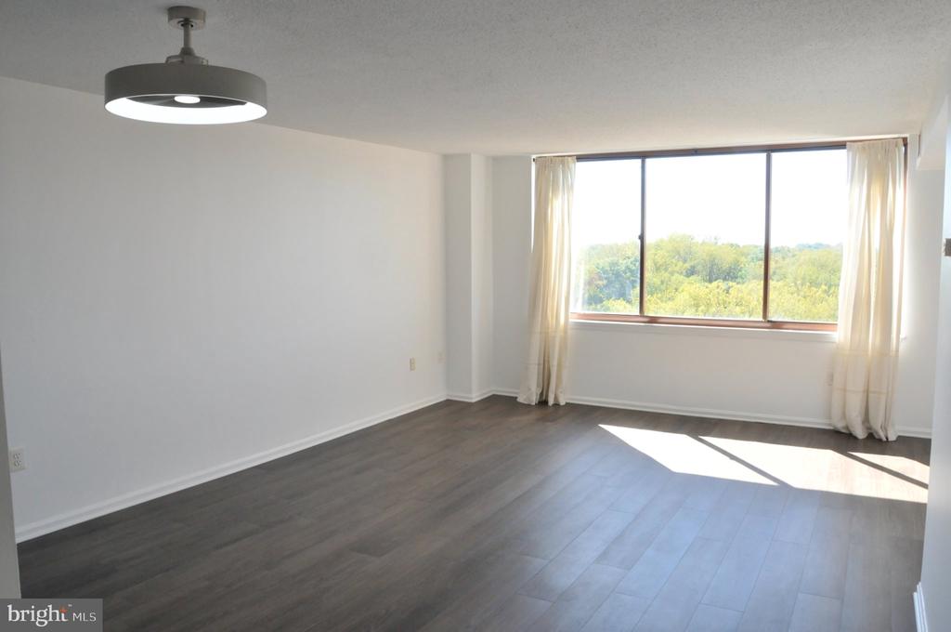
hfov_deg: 67.4
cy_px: 316
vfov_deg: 47.8
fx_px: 712
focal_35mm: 27
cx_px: 476
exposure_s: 1/125
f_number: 10
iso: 1000
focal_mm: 18
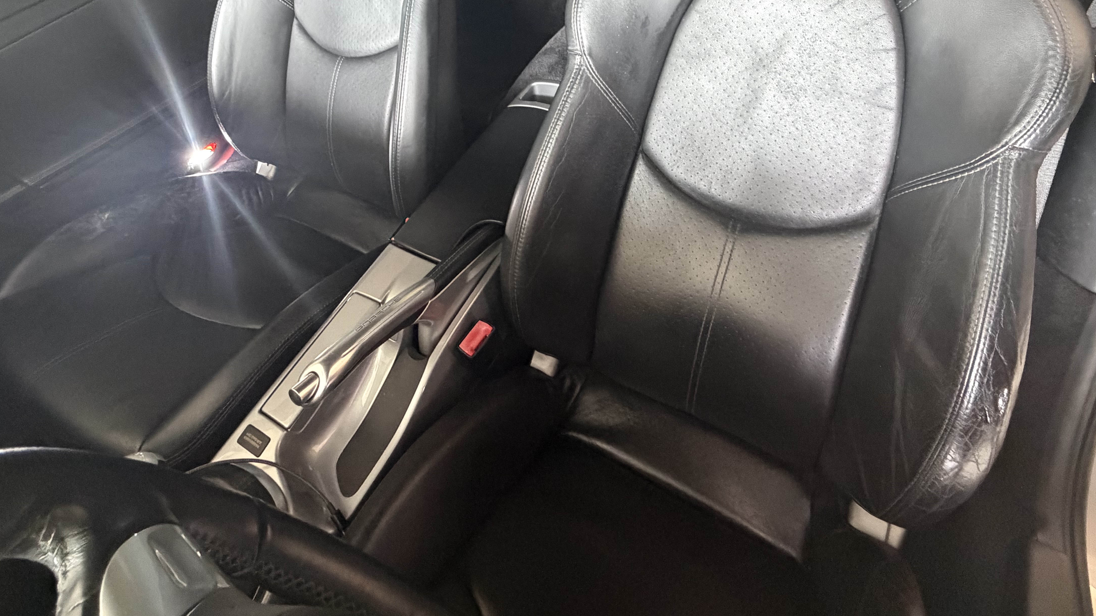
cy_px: 112
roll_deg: +6.3
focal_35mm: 20
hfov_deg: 86.5
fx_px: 581
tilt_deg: -34.7
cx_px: 514
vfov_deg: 51.9
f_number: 2.2
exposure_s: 1/60
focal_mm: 2.22
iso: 640
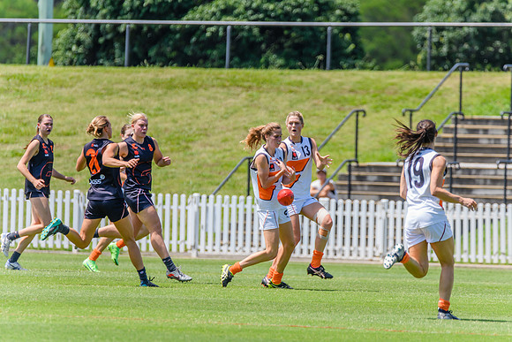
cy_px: 161
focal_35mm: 589
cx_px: 272
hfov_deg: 3.5
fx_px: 8373
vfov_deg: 2.3
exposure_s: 1/1600
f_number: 9
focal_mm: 550
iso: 800
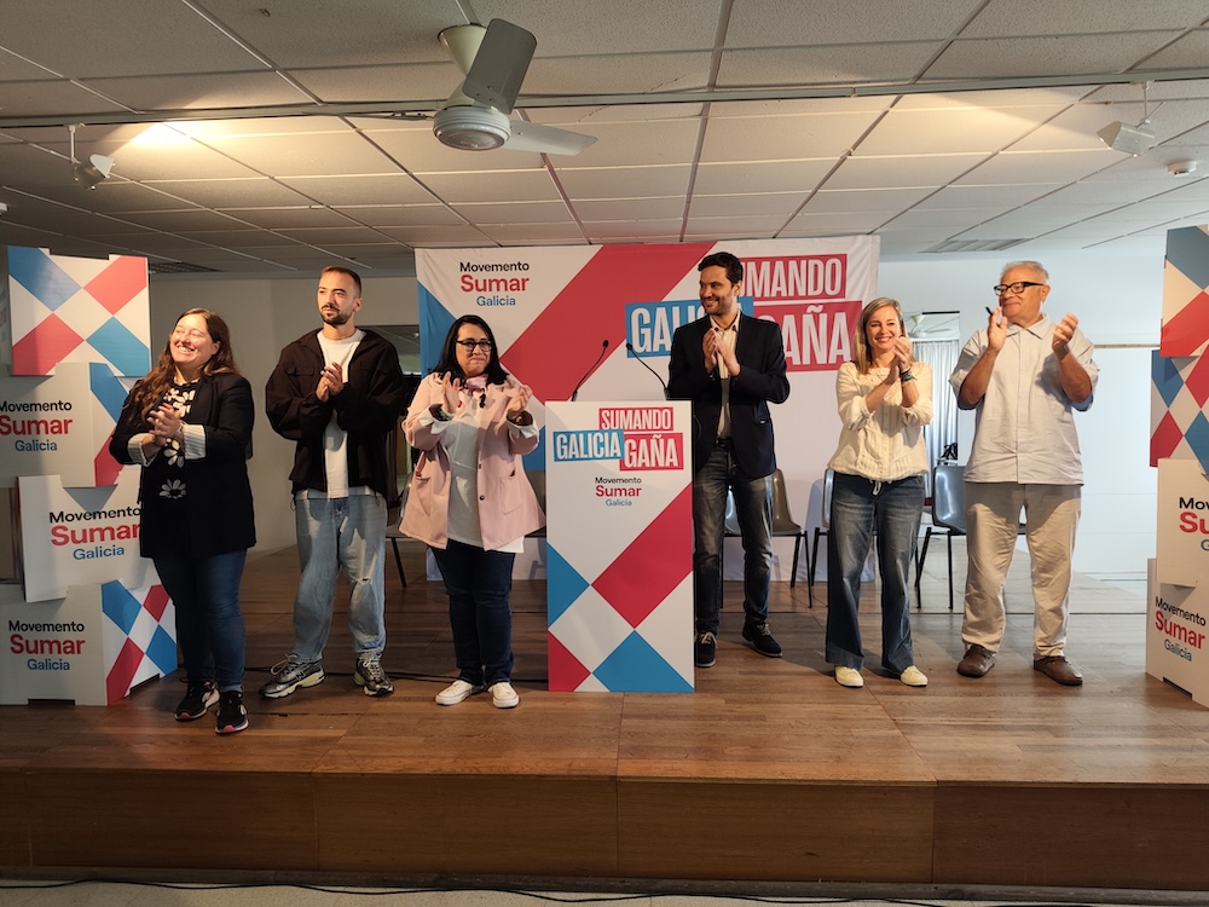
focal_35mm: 23
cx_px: 604
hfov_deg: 73.9
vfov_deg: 58.9
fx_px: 803
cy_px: 454
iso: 400
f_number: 1.7
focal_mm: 6.04
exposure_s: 1/50
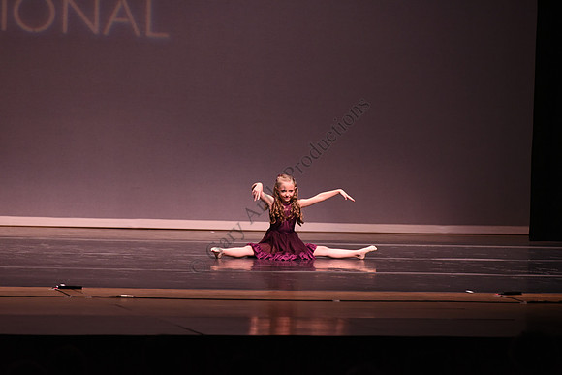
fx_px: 3123
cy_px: 188
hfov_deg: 10.3
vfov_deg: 6.9
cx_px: 281
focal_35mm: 200
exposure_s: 1/250
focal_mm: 200
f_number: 4
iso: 2000
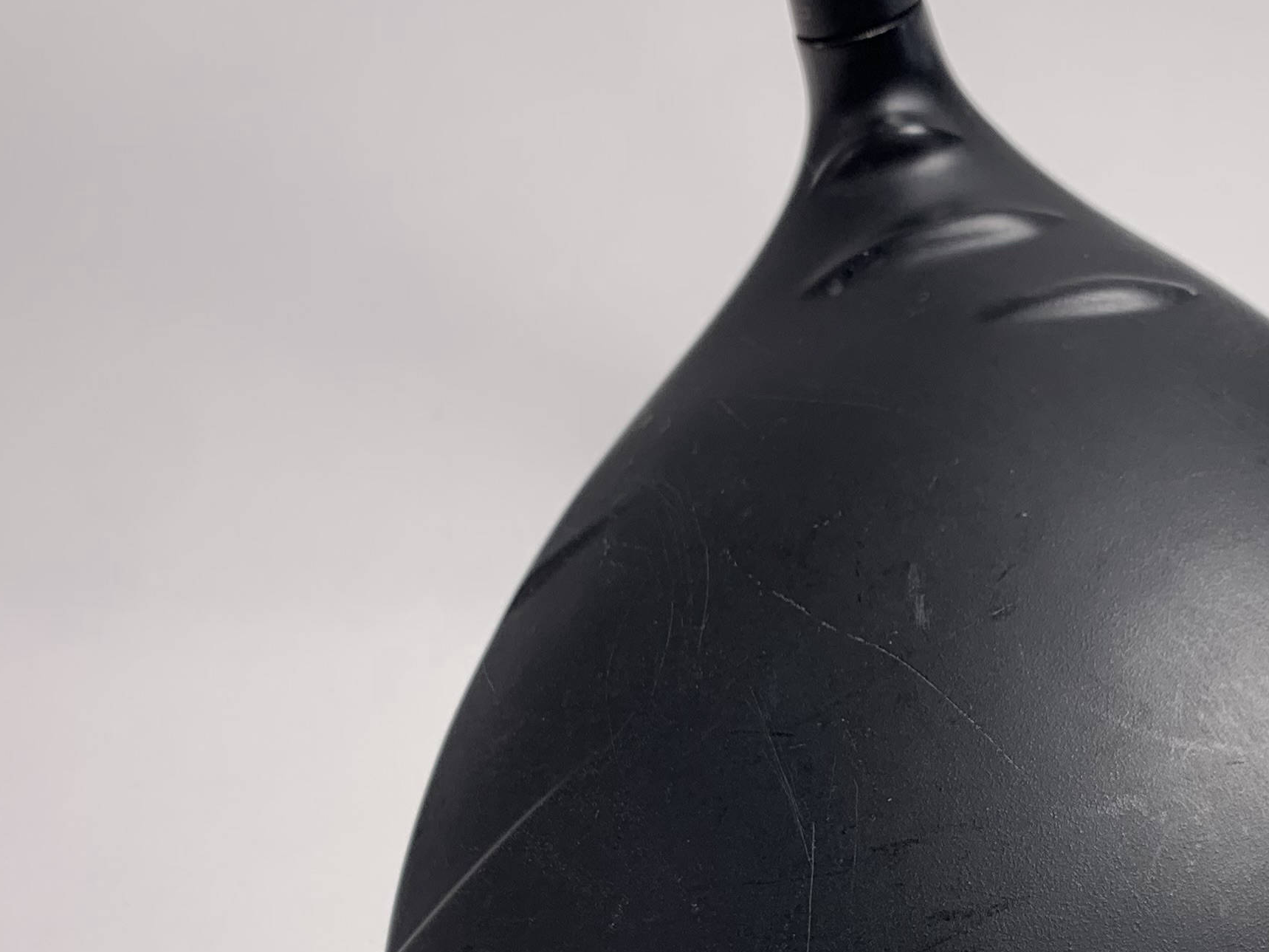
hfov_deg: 30.8
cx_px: 1043
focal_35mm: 61
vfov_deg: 23.3
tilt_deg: -49.4
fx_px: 2236
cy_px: 874
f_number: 1.8
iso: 25
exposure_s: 1/167
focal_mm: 4.25
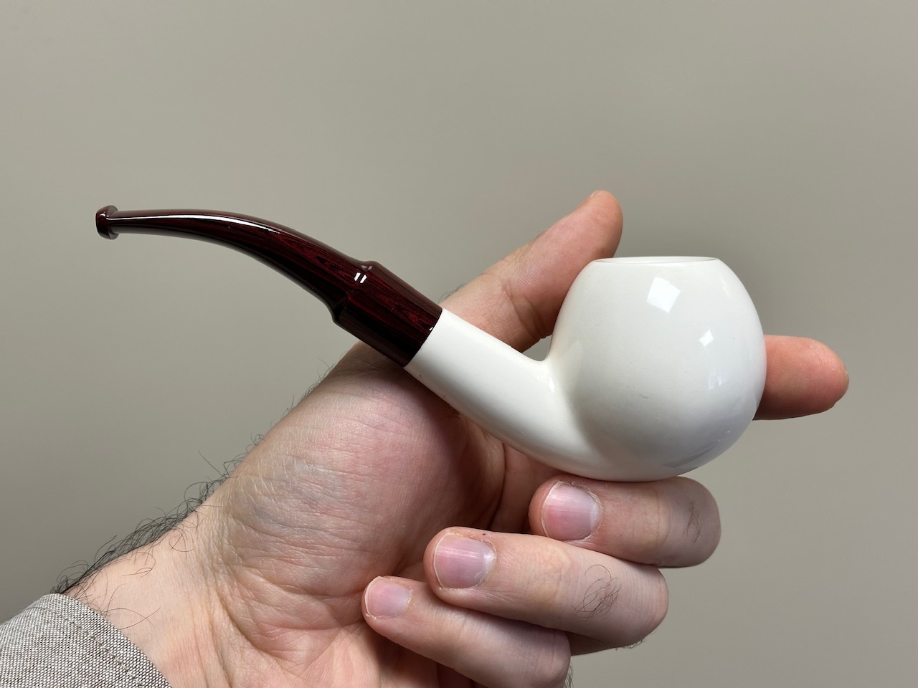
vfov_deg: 30.3
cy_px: 344
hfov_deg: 39.7
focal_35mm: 48
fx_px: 1273
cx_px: 459
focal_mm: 6.86
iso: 80
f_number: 1.78
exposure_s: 1/121
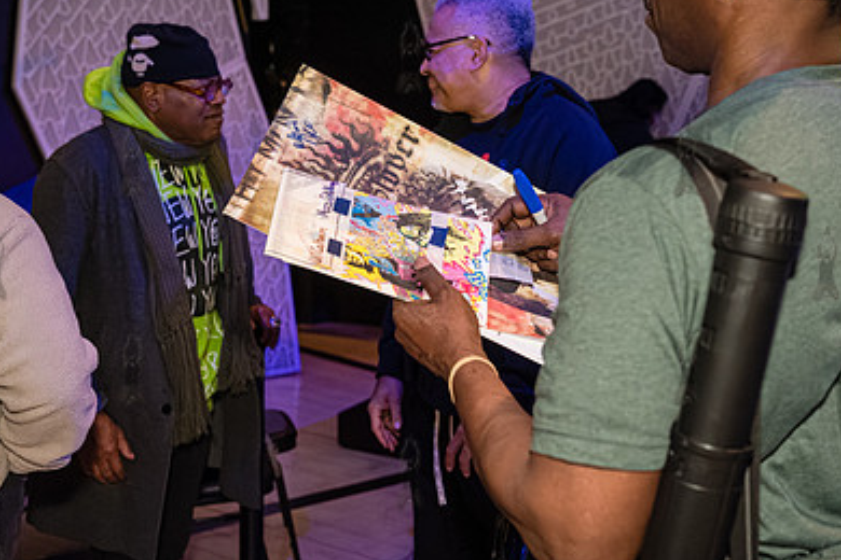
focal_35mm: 52
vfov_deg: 26.0
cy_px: 263
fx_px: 1215
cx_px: 408
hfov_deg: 38.2
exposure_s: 1/400
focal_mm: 35
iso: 10000
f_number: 3.5
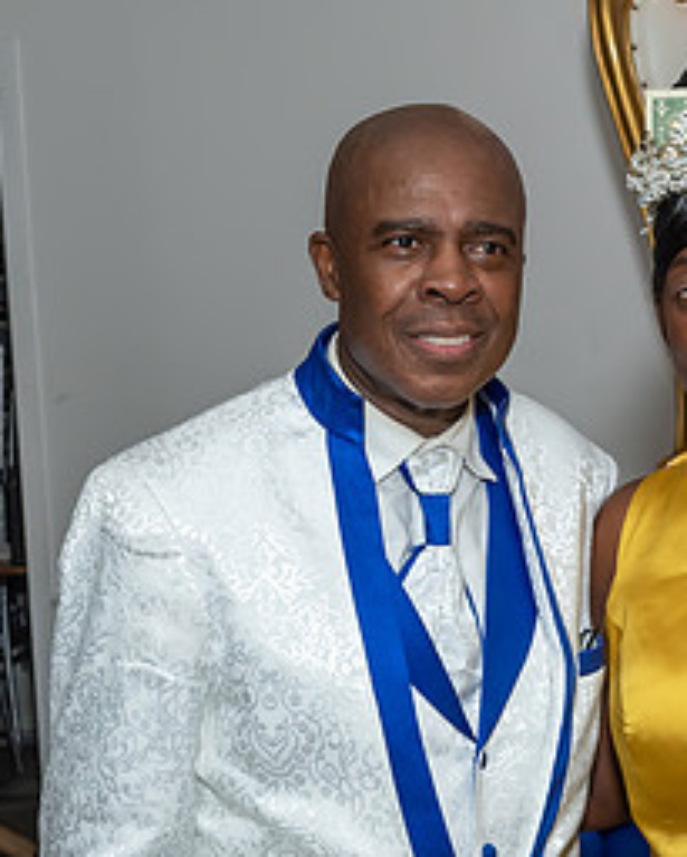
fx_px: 2489
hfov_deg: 15.6
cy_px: 596
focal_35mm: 98
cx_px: 588
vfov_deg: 19.5
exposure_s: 1/250
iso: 400
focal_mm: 26
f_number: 6.3
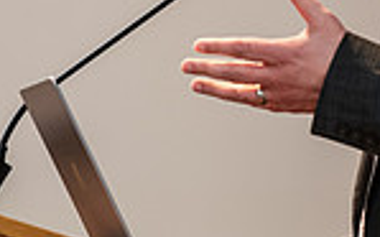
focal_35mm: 754
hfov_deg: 2.8
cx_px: 309
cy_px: 1
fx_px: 7806
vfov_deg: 1.7
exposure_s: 1/160
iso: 1000
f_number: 2.8
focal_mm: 190
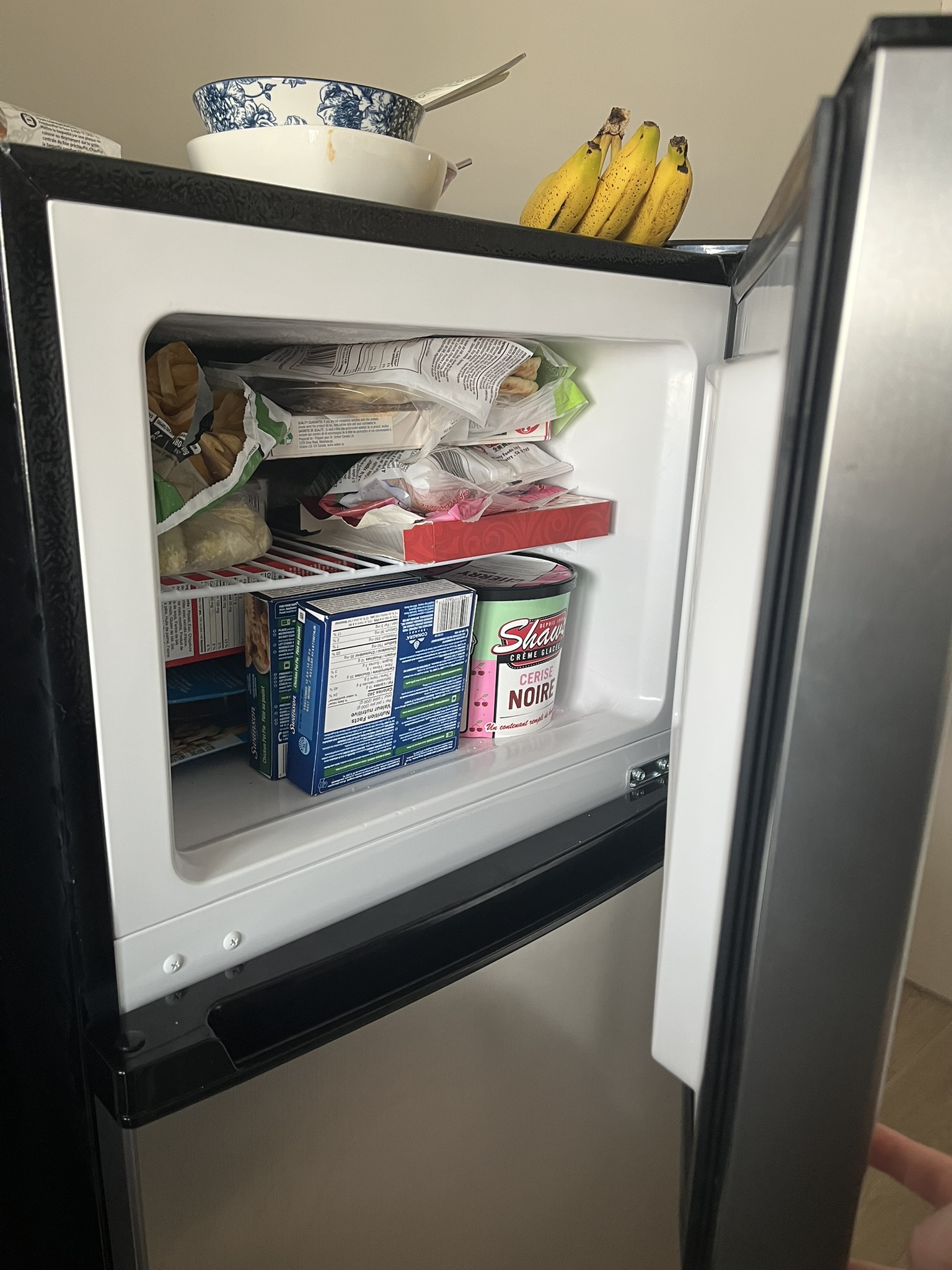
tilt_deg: -16.8
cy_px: 635
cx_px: 476
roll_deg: -1.6
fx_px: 953
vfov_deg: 67.3
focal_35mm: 26
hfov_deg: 53.1
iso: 125
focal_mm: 5.1
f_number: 1.6
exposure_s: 1/60
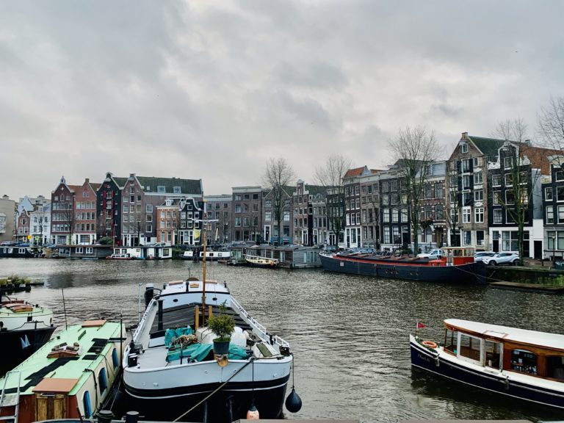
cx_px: 282
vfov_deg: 53.1
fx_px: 424
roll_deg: -0.4
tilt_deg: +2.8
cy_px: 212
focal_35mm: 26
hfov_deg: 67.3
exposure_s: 1/122
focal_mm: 4.25
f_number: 1.8
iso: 25
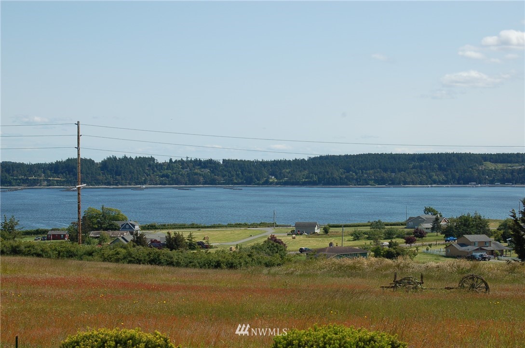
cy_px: 174
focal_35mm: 75
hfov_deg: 27.0
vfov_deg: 18.1
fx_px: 1092
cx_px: 262
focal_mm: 50
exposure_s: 1/320
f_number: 10
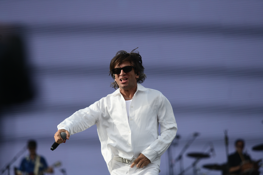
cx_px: 132
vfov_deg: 8.1
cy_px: 88
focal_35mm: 170
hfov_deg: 12.1
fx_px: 1242
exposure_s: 1/8000
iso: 800
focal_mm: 170
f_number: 3.5
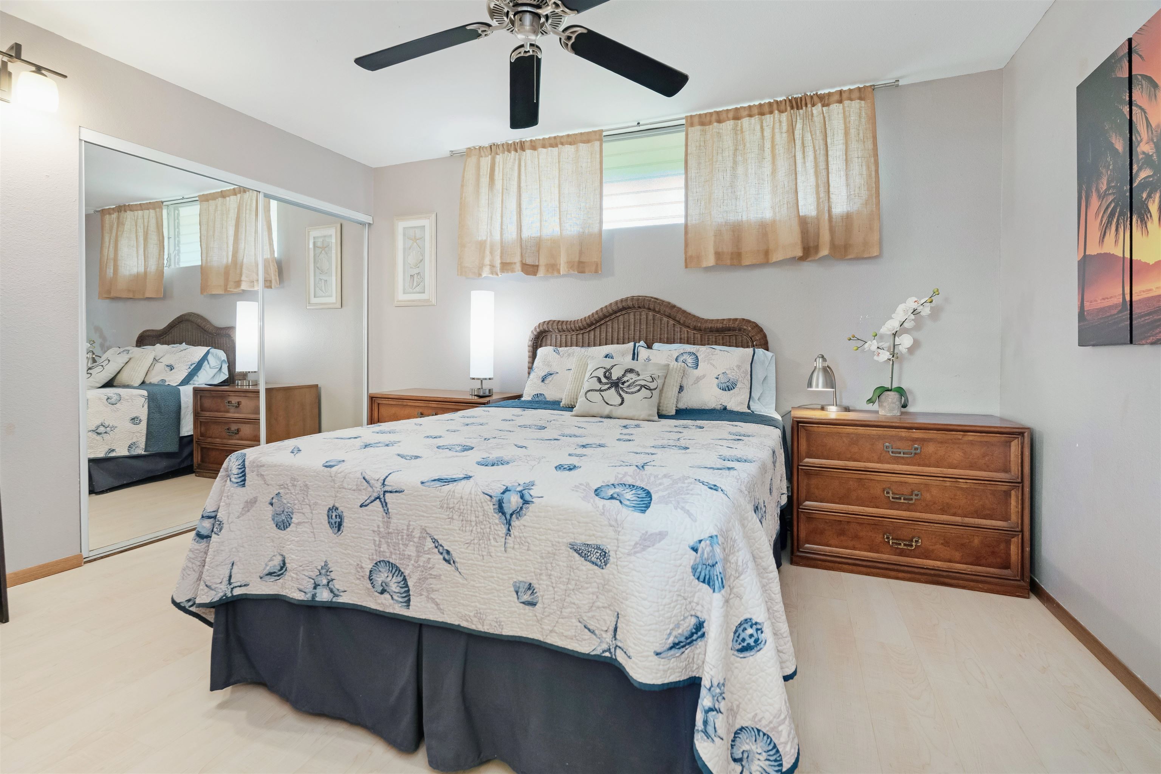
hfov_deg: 96.7
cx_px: 580
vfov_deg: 73.7
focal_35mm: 16
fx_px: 516
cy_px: 387
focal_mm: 16
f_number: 5.6
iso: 800
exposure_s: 1/4
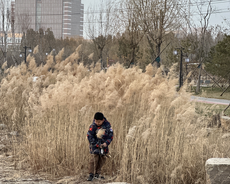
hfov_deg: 19.0
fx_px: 688
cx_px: 114
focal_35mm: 101
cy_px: 100
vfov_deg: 15.2
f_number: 2.8
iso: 160
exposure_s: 1/121
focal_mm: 9
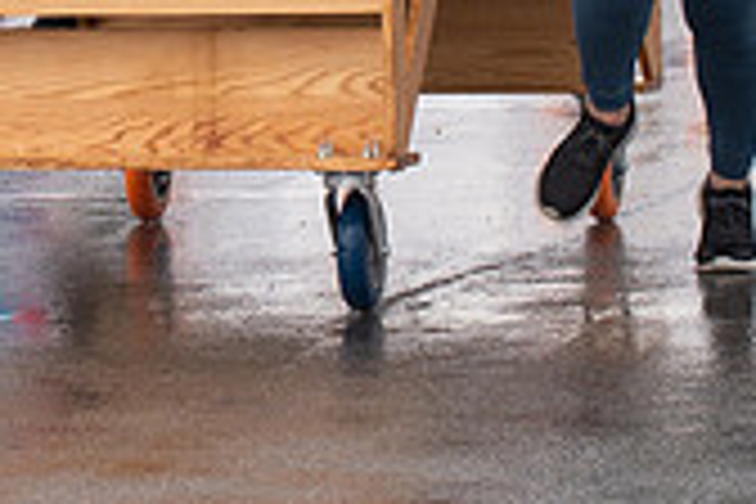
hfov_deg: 5.1
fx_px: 8546
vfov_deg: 3.4
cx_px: 229
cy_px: -51
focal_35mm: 407
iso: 400
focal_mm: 70
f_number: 7.1
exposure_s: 1/400
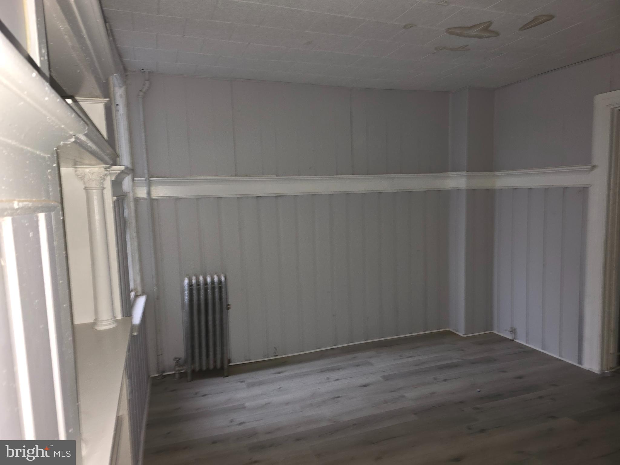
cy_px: 232
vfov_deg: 58.9
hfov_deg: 73.9
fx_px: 412
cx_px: 310
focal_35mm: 23
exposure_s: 1/12
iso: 200
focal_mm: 6.3
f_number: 1.7
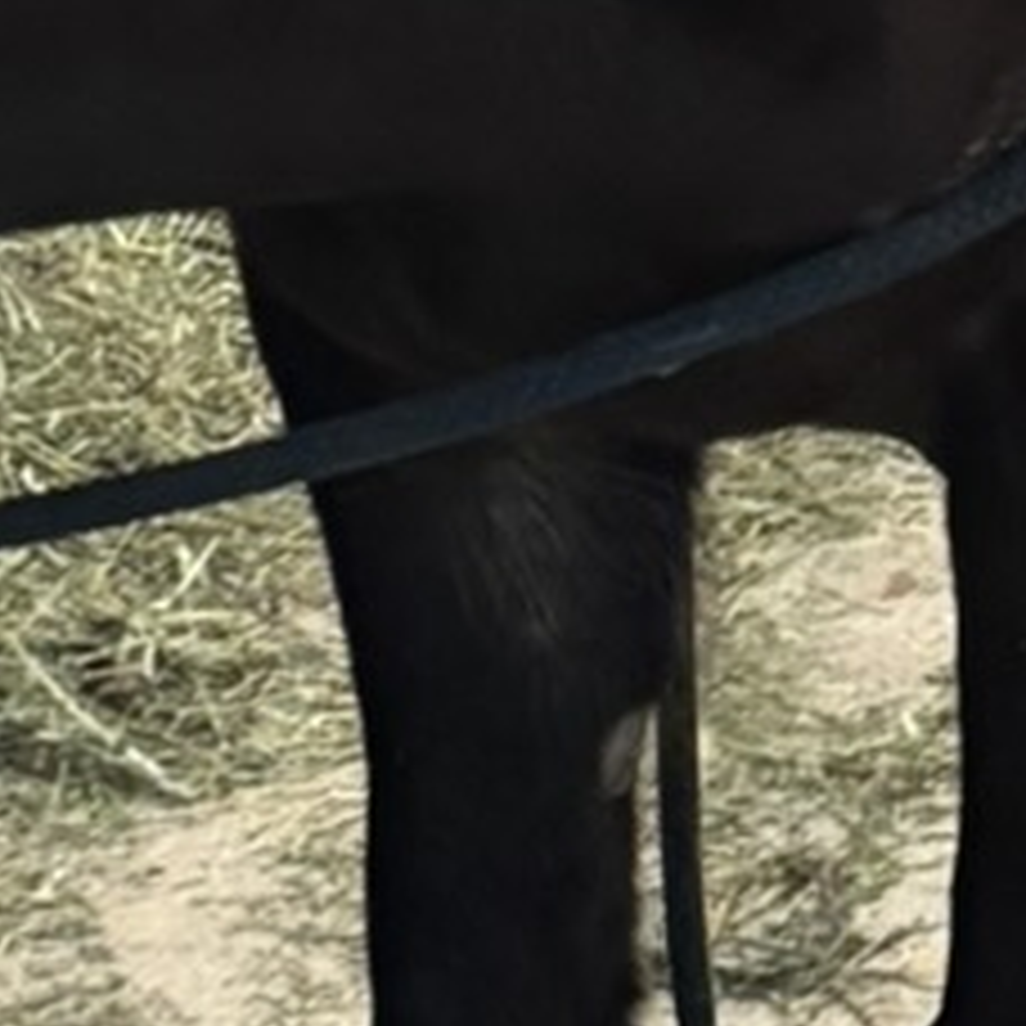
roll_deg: -1.7
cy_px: -801
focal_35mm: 206
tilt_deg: -9.9
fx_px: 6908
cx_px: 702
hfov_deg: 8.5
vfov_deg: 8.2
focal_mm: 5.96
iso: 500
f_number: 1.6
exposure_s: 1/31
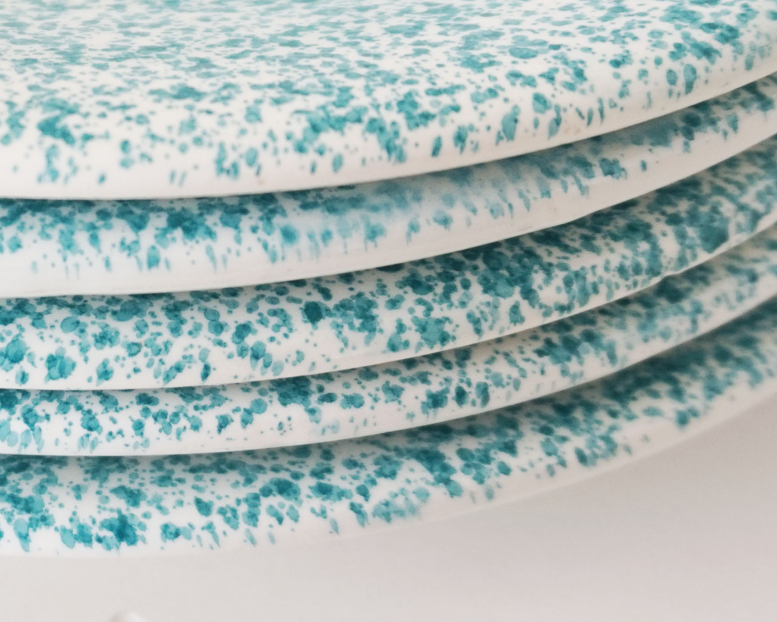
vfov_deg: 16.4
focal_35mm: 92
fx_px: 2126
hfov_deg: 20.1
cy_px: 46
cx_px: 17
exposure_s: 1/160
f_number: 4
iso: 250
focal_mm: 21
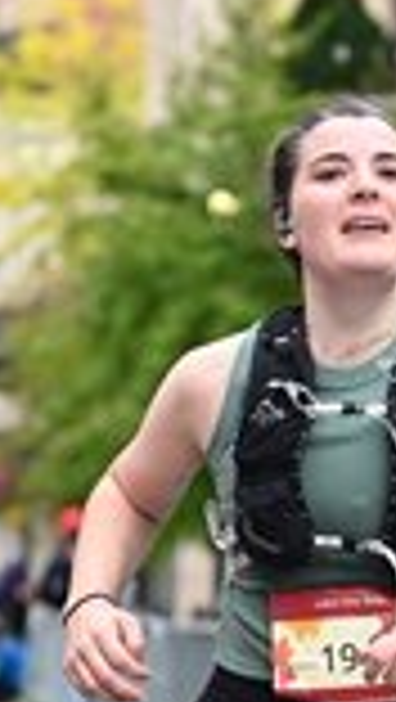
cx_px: 313
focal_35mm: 269
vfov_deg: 8.0
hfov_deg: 4.5
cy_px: 428
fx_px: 5011
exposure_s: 1/2000
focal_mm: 73
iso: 640
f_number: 2.8
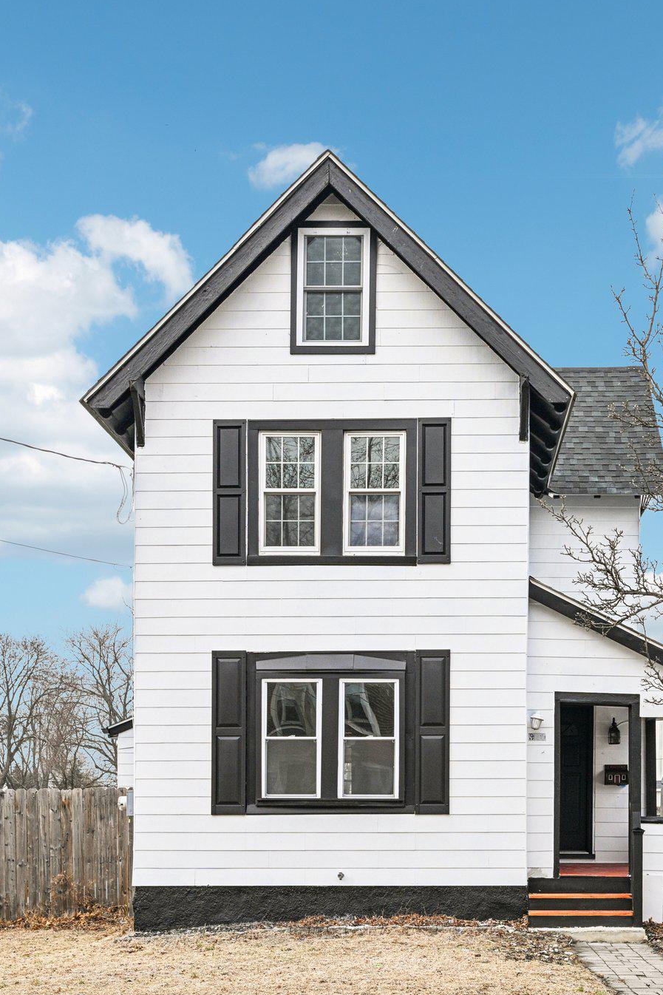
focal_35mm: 36
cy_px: 496
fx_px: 988
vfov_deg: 53.4
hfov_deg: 36.9
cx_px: 413
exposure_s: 1/640
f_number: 8
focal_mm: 23.5
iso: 400
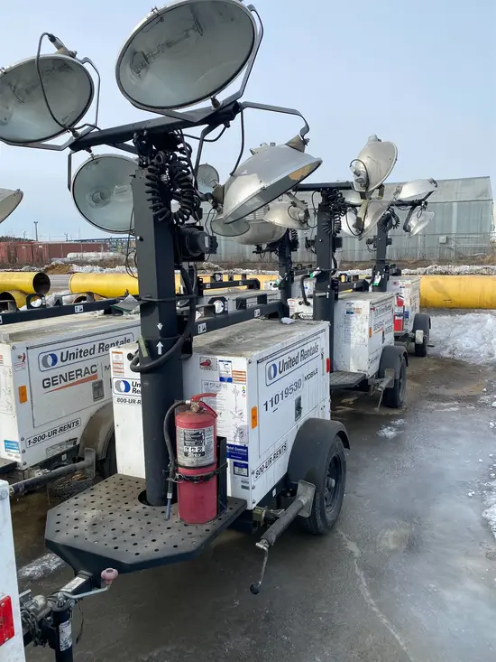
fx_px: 497
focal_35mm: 26
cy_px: 331
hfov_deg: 53.1
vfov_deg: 67.3
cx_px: 248
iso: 32
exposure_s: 1/2183
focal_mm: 4.25
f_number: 1.8
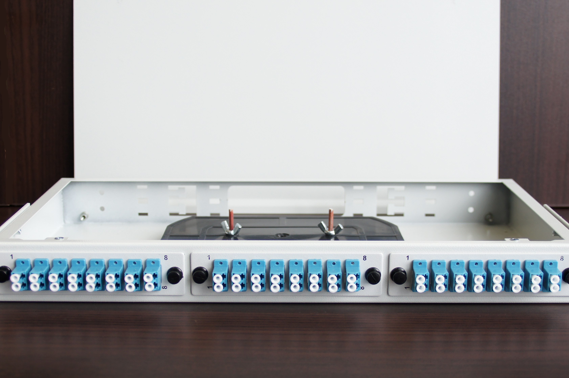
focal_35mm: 57
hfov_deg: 35.1
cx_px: 280
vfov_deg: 23.7
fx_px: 900
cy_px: 224
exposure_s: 1/50
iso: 200
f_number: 4
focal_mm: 26
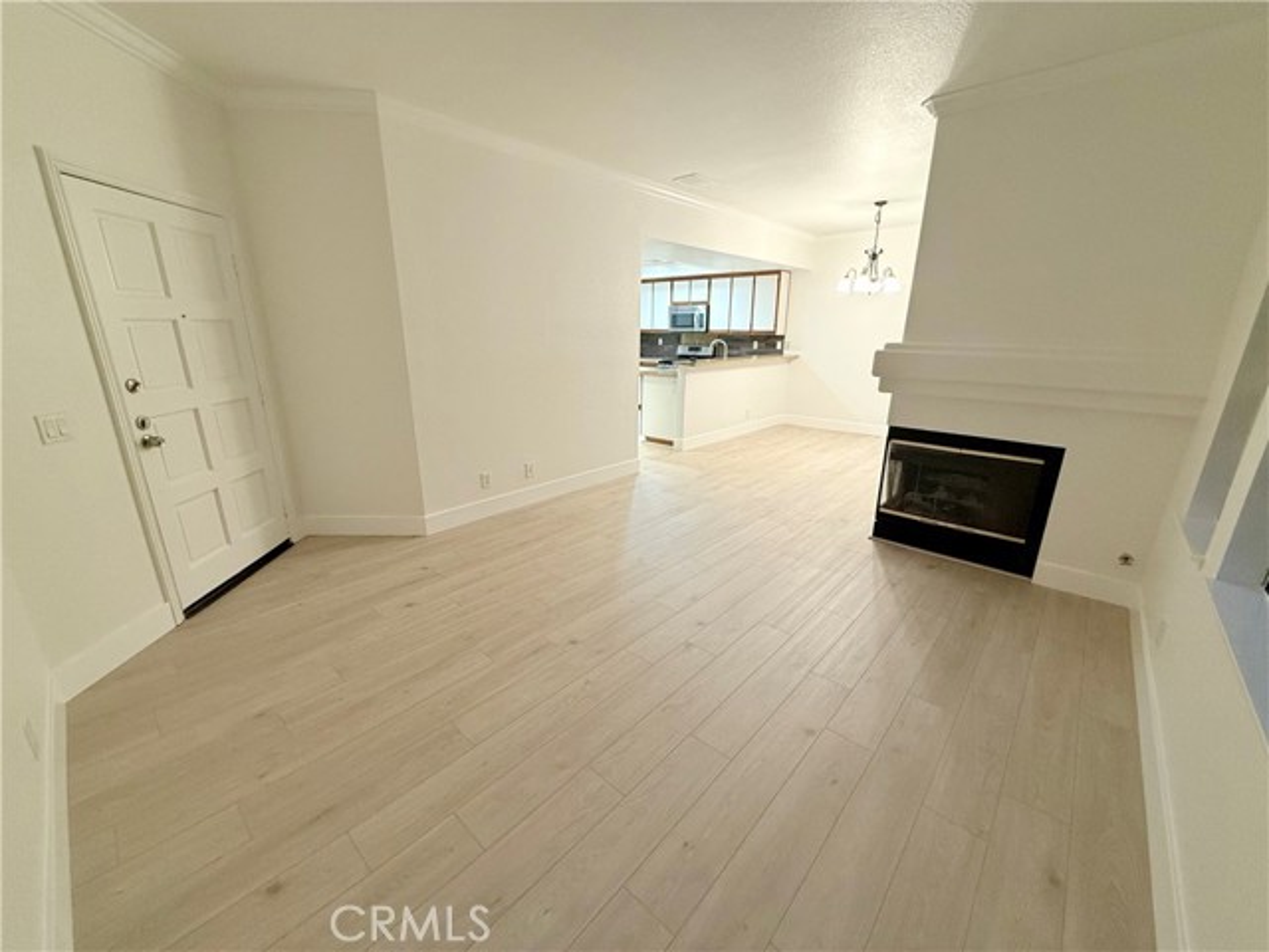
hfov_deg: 102.1
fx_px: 513
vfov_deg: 85.7
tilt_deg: -16.5
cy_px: 476
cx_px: 634
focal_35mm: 14
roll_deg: -0.8
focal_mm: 2.22
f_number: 2.2
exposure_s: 1/60
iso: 200
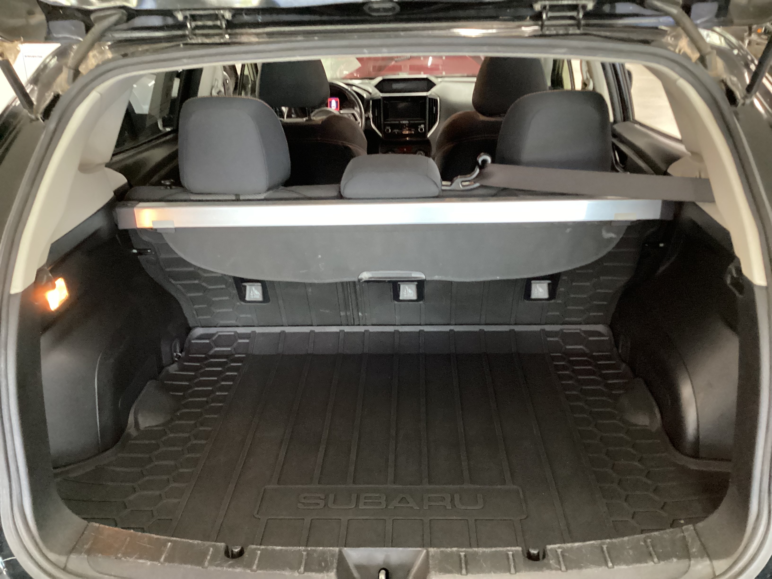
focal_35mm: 31
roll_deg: +1.7
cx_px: 386
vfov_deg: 45.4
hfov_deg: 58.4
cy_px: 290
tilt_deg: -26.0
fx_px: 691
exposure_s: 1/24
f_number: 2.4
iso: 800
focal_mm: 3.3
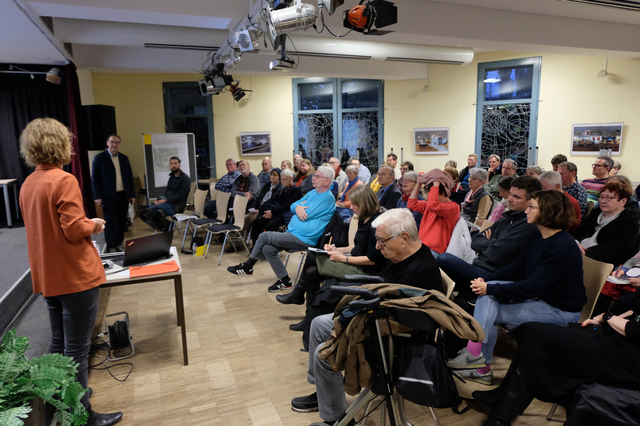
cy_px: 213
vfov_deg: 53.1
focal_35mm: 24
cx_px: 320
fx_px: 427
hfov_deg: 73.7
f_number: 3.5
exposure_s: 1/60
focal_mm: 16
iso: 3200
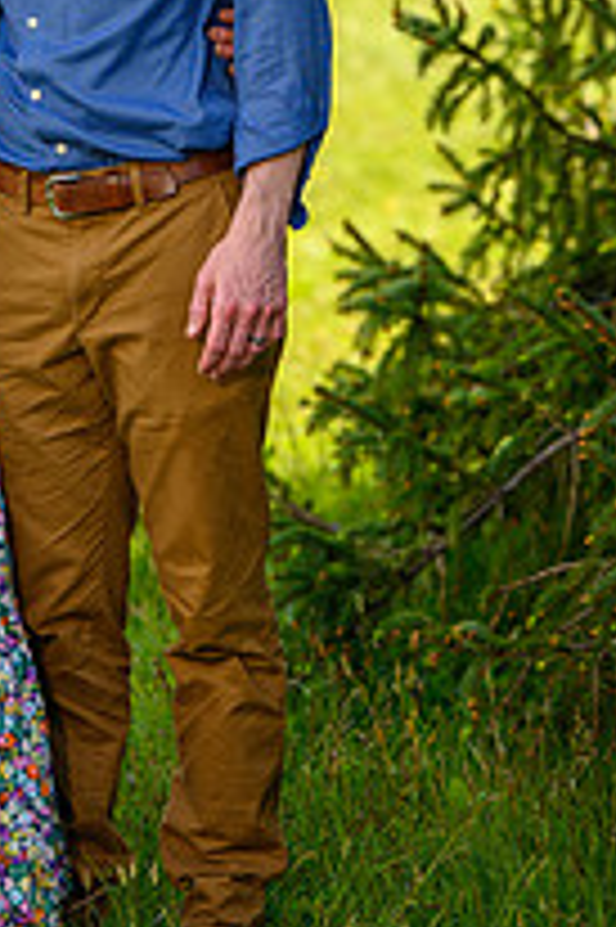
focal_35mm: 192
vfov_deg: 10.7
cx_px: 70
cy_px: 158
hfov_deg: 7.1
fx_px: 4936
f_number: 3.2
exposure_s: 1/400
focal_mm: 88
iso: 100
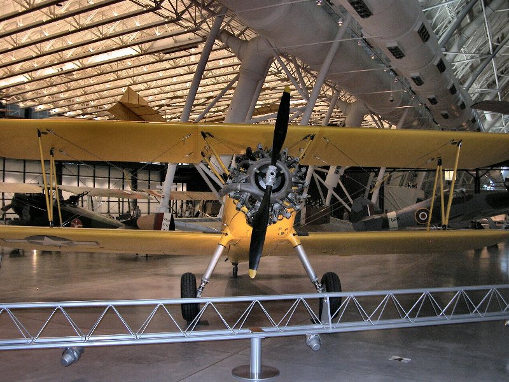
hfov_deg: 52.6
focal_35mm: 35
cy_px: 191
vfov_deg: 40.7
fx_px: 515
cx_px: 254
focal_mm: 8.9
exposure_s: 1/60
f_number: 2.8
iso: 200
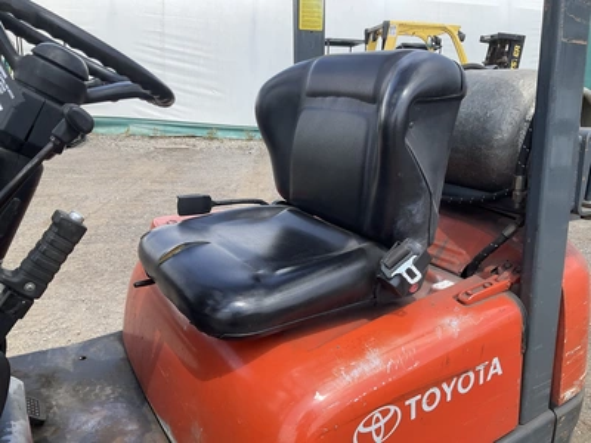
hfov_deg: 61.7
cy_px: 222
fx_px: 495
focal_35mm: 29
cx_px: 296
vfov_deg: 48.2
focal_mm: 3
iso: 25
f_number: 1.8
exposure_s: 1/770
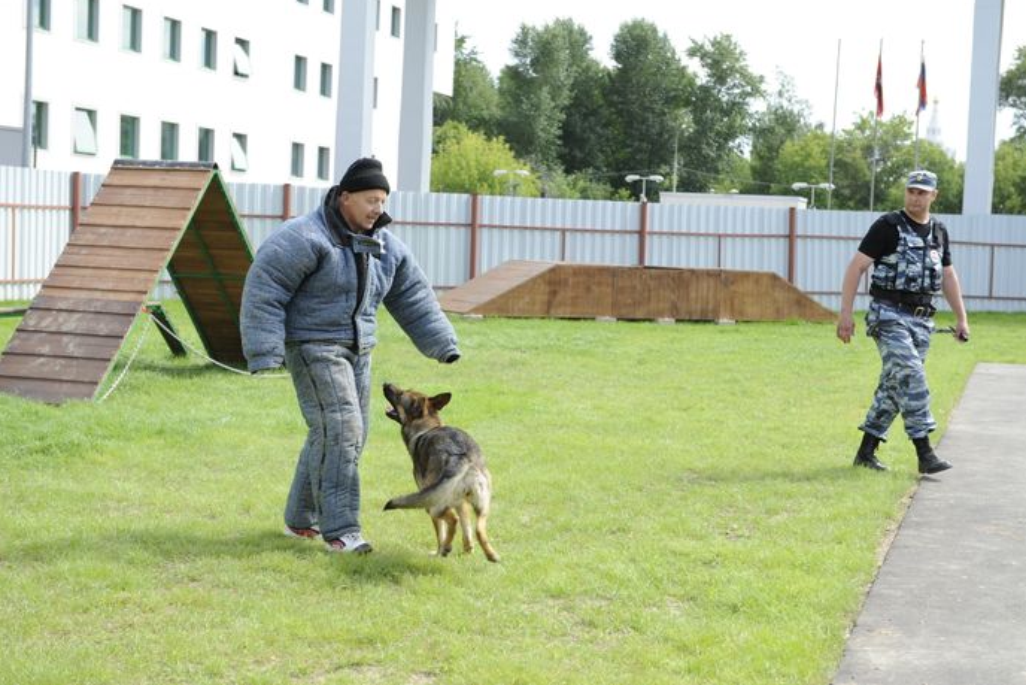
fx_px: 1739
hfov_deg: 32.9
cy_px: 339
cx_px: 520
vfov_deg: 22.3
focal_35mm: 61
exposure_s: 1/320
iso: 250
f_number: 5.6
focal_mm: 60
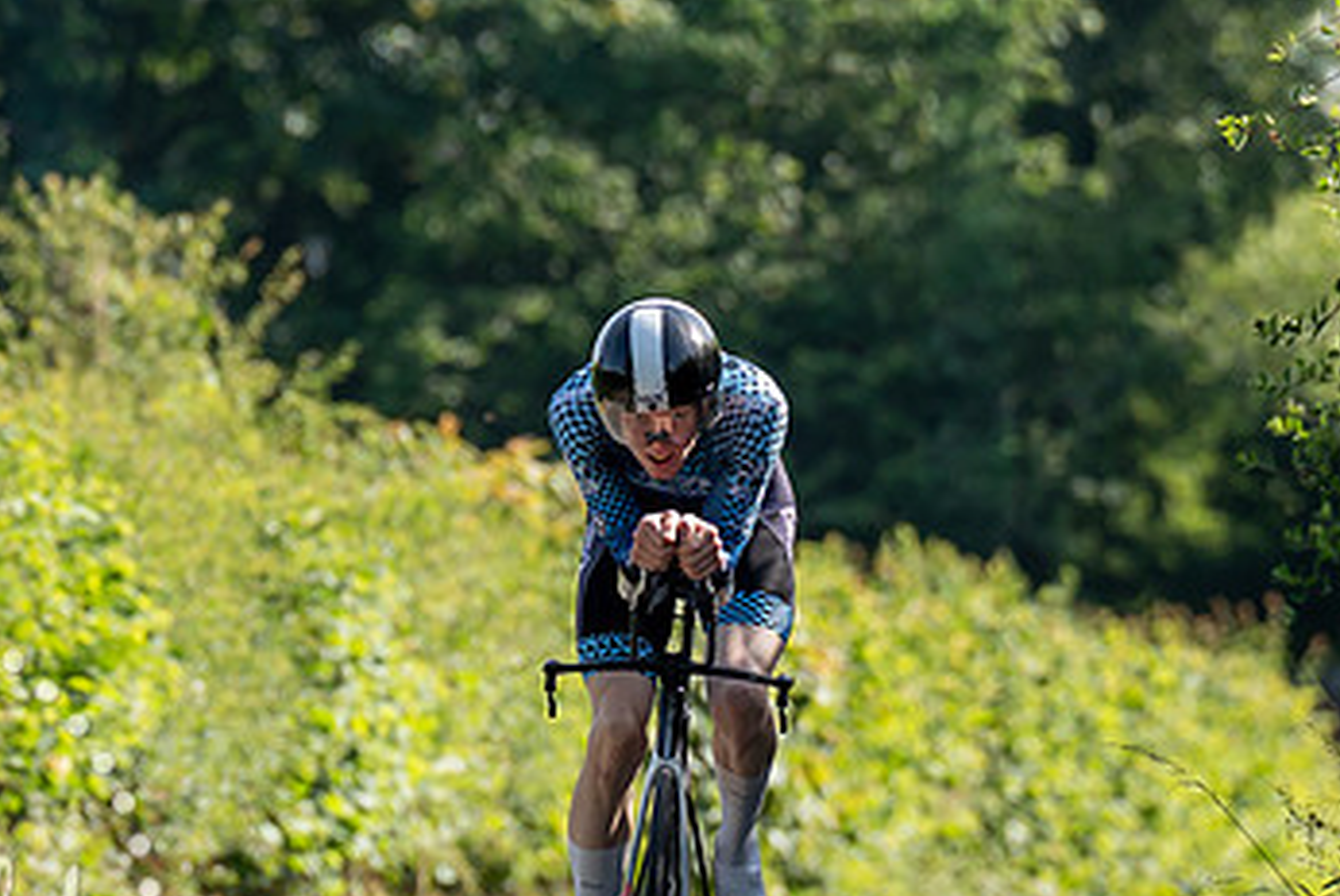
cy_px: 867
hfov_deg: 2.6
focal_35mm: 804
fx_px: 29951
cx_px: 613
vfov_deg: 1.7
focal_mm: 200
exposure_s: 1/800
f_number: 3.5
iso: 200
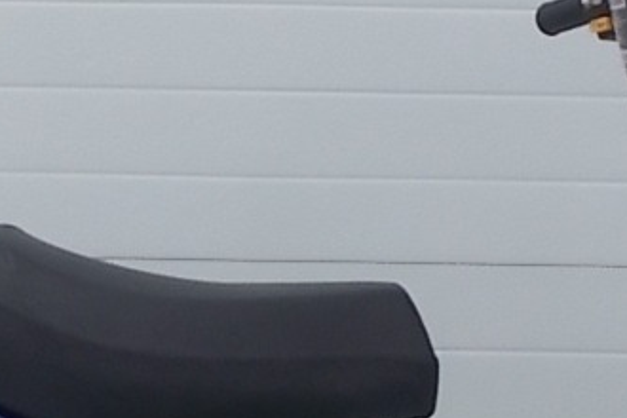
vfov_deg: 10.4
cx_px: 256
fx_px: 2281
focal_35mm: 131
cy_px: 95
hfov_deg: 15.6
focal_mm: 4.6
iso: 80
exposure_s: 1/160
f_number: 8
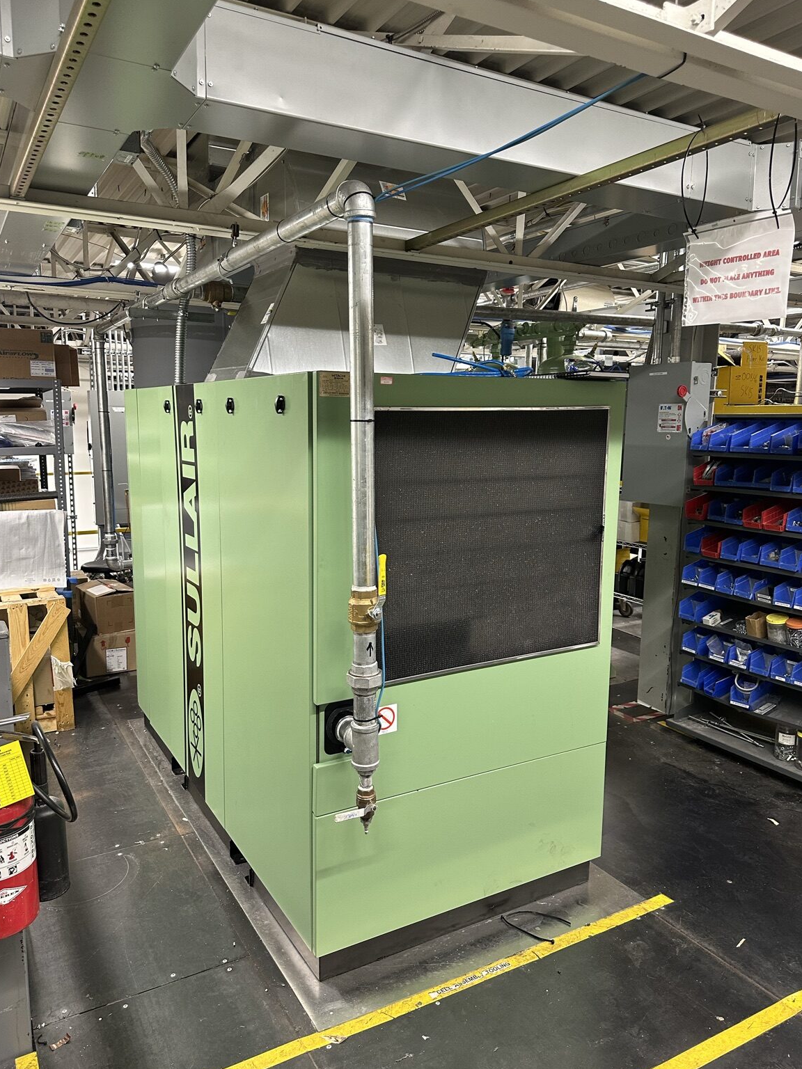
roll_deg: -1.2
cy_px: 531
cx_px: 386
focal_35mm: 25
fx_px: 772
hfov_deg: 54.9
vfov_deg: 69.4
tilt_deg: -6.9
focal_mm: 6.86
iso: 250
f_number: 1.78
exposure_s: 1/80
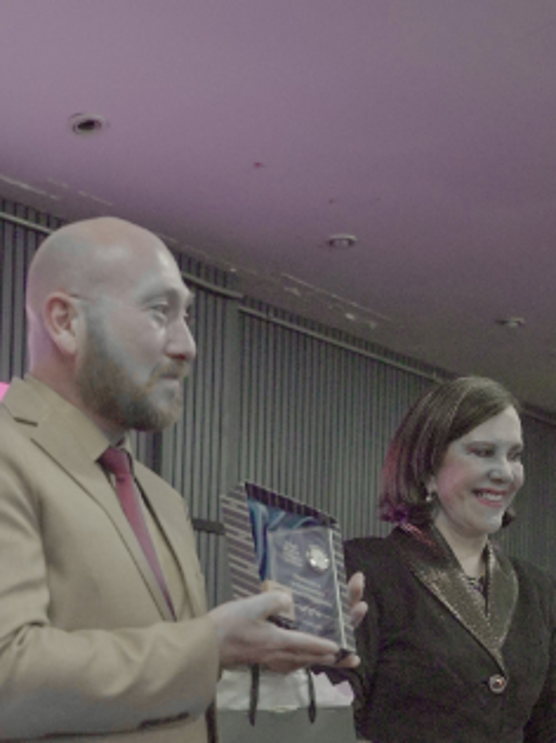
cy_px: 679
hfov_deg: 26.2
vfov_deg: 33.0
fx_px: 1179
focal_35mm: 55
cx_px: 132
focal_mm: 20
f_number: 1.8
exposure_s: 1/250
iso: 16000
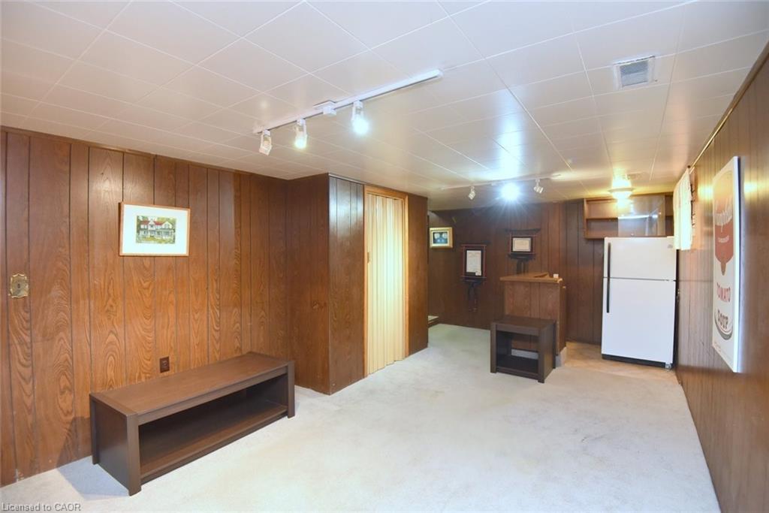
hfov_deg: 96.7
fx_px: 342
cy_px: 256
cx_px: 384
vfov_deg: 73.8
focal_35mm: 16
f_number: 4
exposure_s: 1/60
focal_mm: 16
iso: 3200
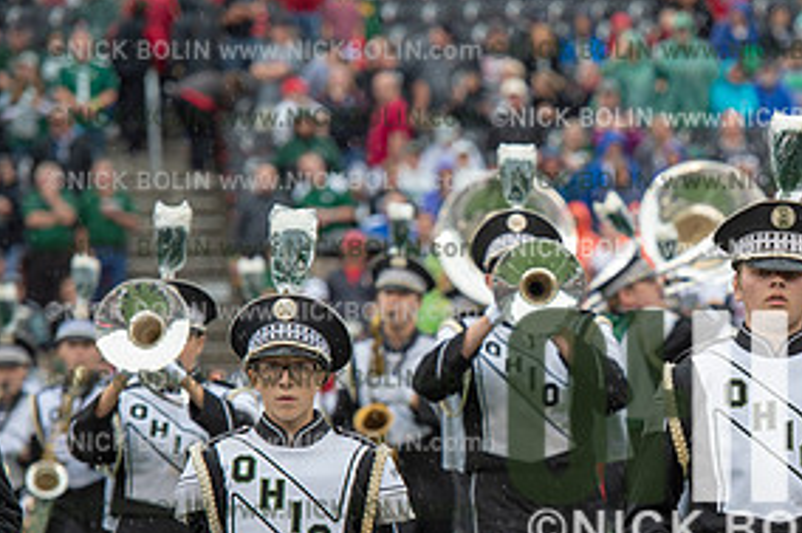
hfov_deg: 6.1
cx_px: 706
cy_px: 443
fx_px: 7503
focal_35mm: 337
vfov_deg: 4.1
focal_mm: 165
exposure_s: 1/500
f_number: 4
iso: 400
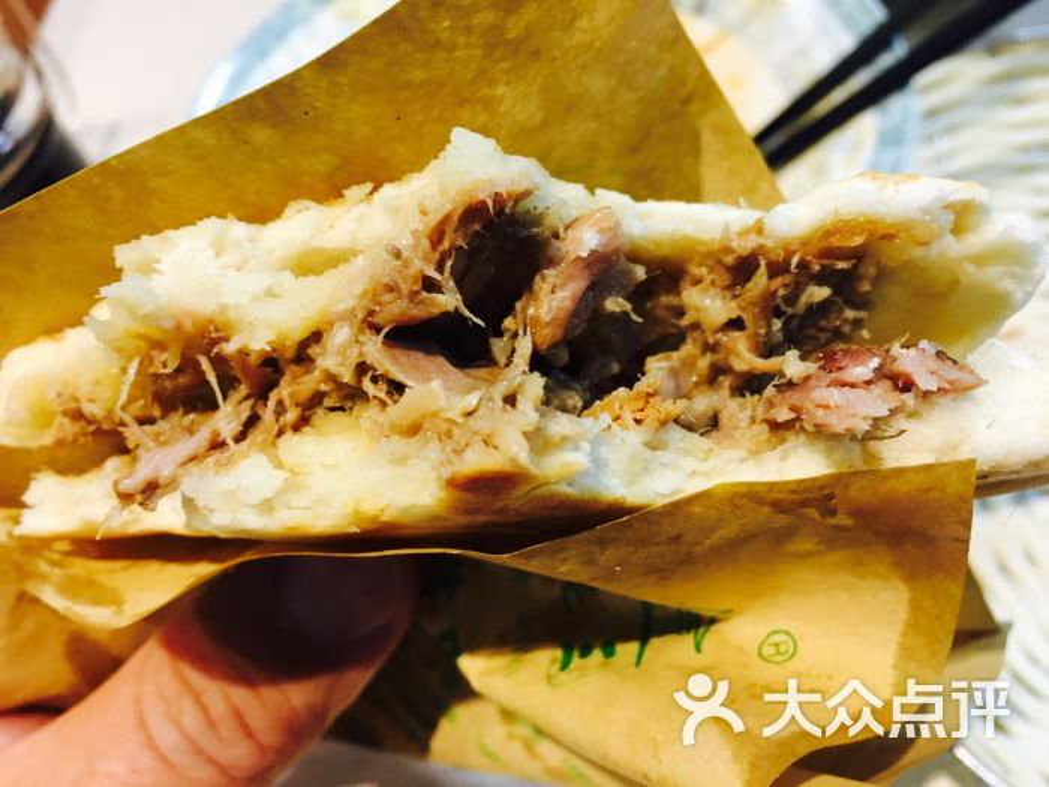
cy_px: 394
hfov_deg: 61.7
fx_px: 879
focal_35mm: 29
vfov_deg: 48.2
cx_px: 524
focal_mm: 4.15
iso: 125
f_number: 2.2
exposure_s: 1/33
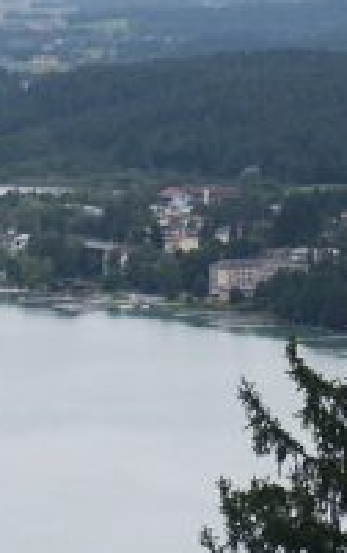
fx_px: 5013
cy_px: 366
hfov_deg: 4.0
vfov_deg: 6.3
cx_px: -30
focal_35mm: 332
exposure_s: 1/350
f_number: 3.6
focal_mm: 21.4
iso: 64
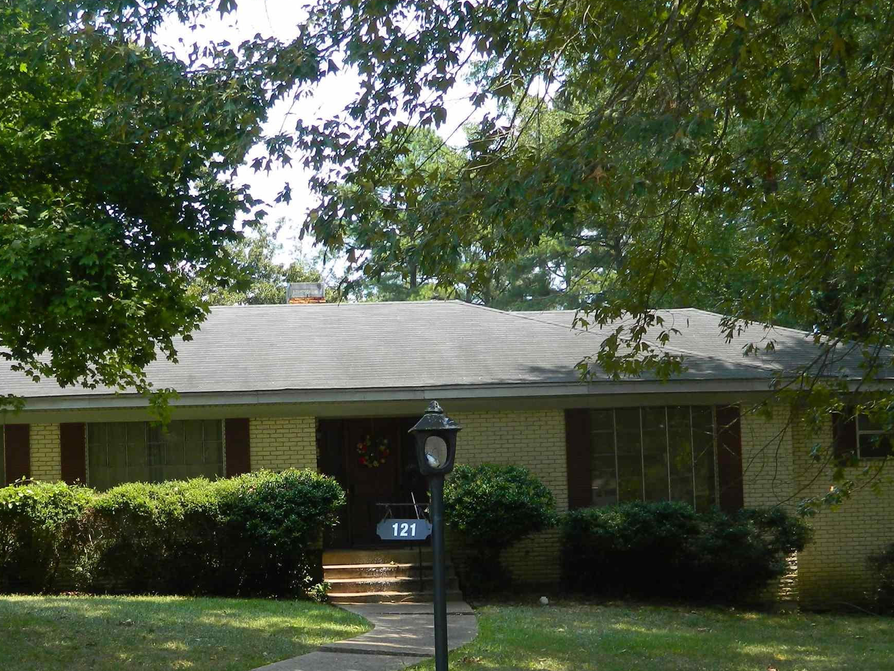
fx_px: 1421
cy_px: 513
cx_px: 259
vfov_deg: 26.2
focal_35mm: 55
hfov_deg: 34.4
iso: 80
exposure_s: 1/200
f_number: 3.2
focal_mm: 5.6
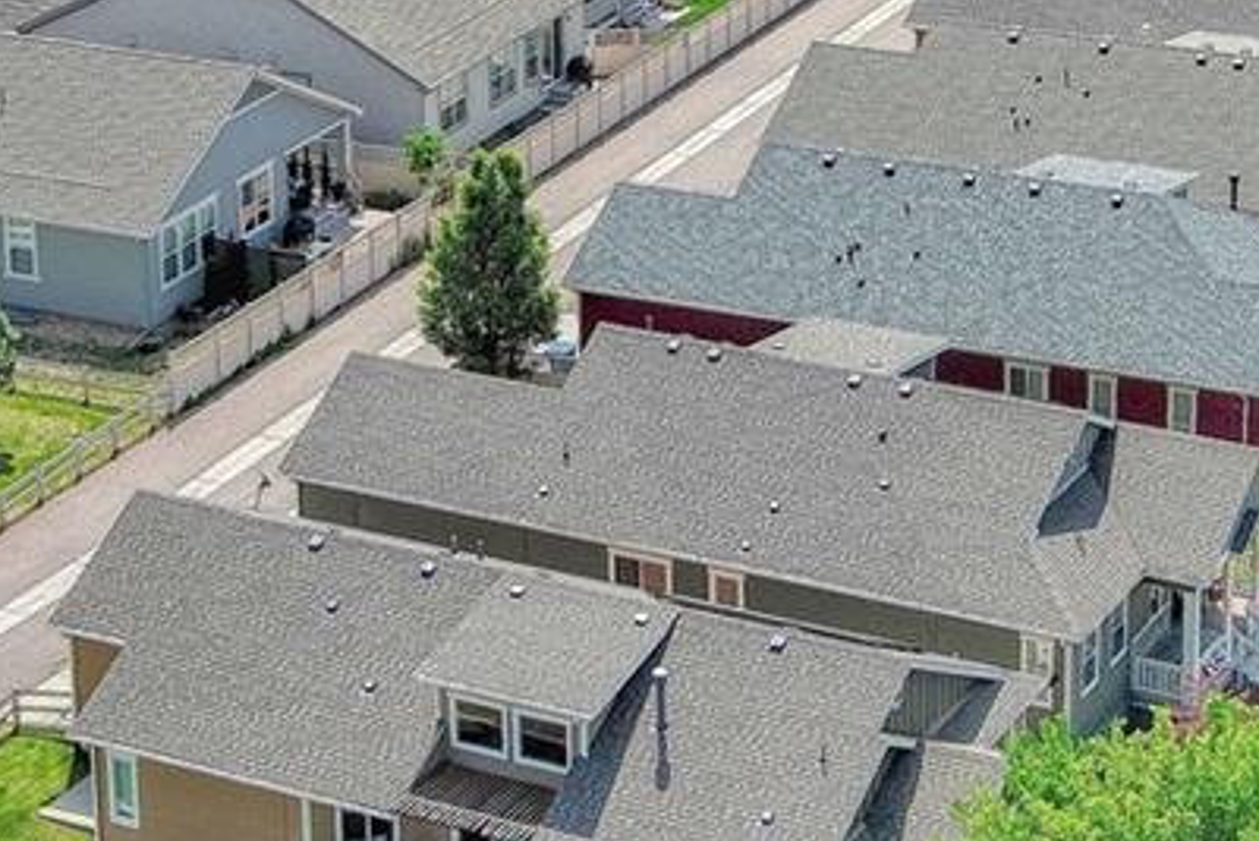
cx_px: 639
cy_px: 13
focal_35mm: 116
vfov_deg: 11.7
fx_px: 4058
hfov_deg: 17.6
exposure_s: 1/1799
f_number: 2.8
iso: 101
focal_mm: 10.6
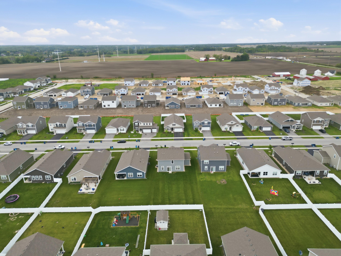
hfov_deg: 71.6
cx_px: 170
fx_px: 236
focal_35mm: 24
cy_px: 128
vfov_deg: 56.8
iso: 120
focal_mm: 6.7
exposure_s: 1/1250
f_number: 1.7
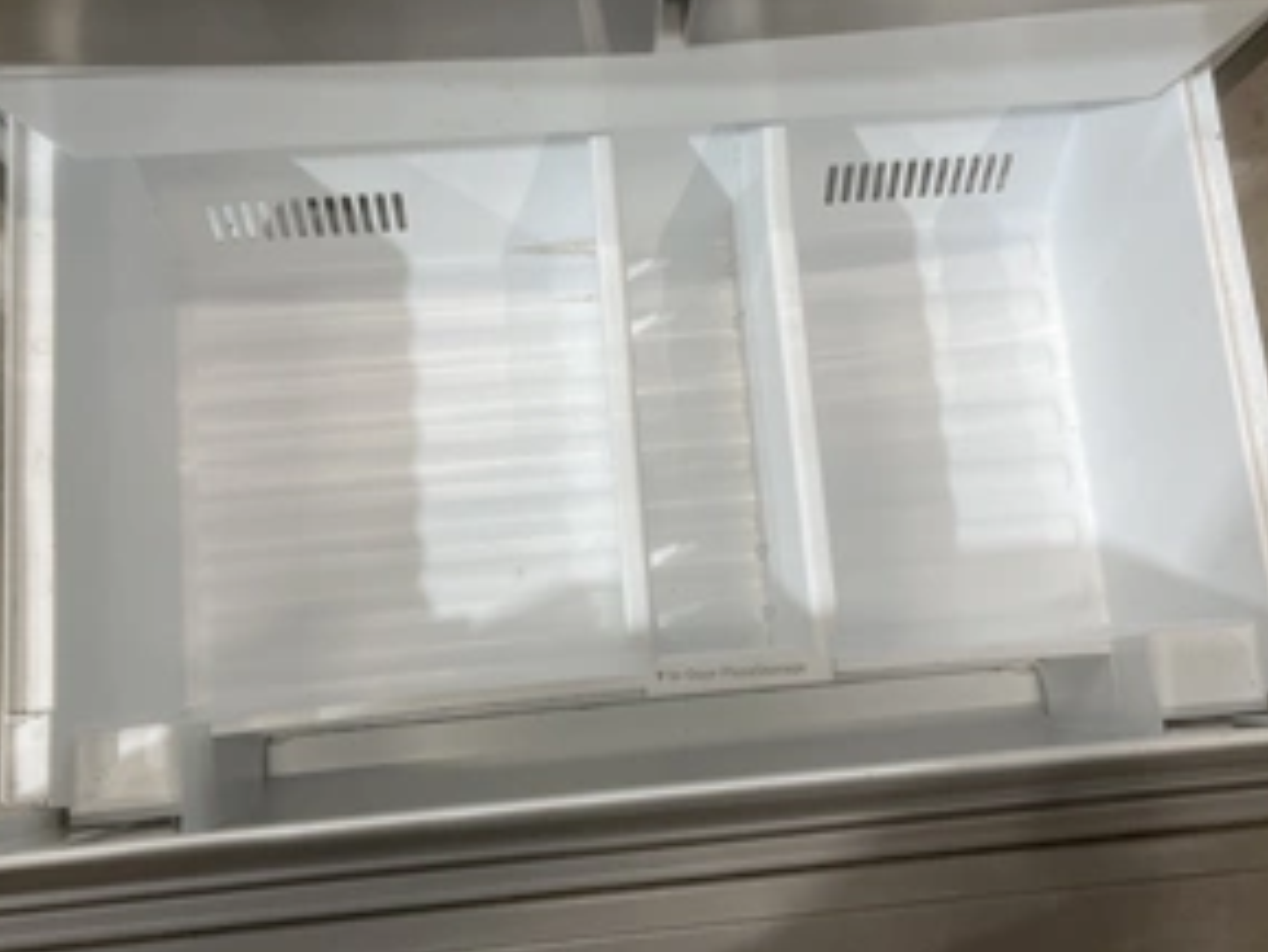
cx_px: 636
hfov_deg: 51.3
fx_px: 1319
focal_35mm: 36
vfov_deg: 39.5
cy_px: 386
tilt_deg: -78.1
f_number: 1.6
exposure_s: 1/120
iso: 100
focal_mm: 5.1
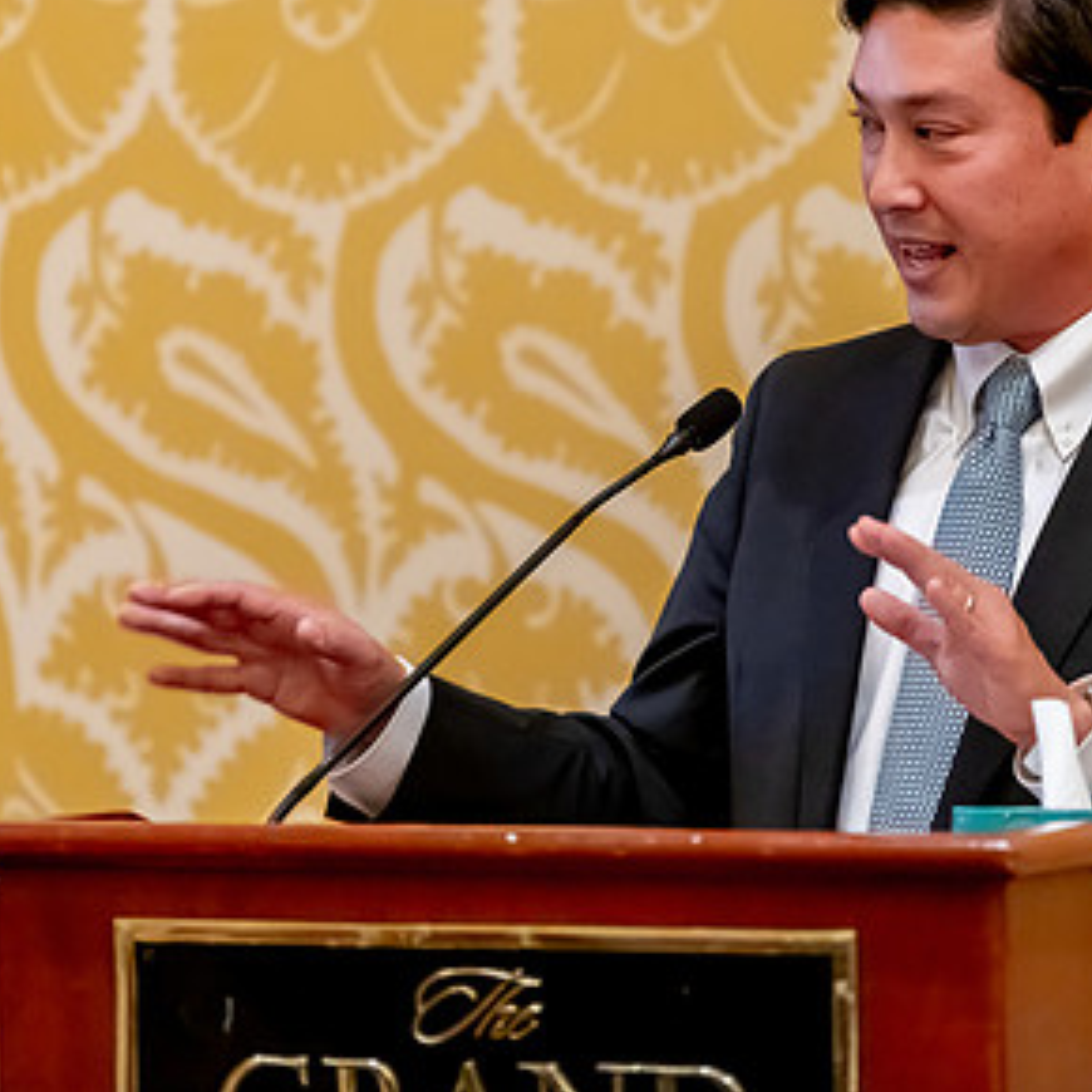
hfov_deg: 5.0
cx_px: 614
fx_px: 12492
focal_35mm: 350
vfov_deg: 5.0
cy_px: 302
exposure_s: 1/160
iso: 6400
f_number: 2.8
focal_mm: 185
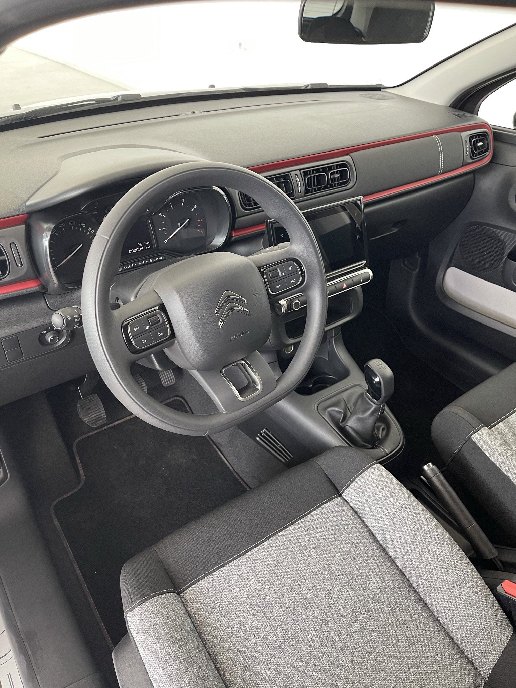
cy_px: 344
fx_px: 517
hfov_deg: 53.1
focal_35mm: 26
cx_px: 258
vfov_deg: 67.3
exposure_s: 1/60
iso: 125
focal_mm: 5.1
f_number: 1.6
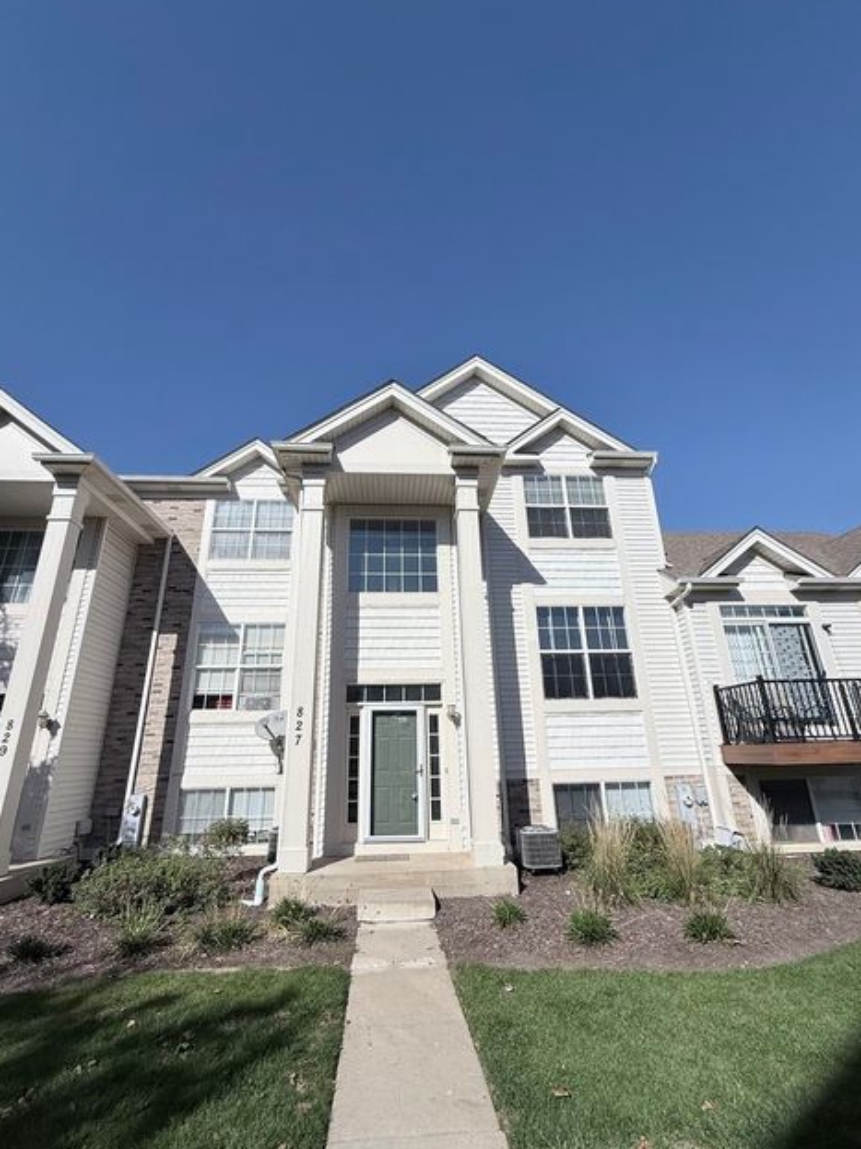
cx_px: 422
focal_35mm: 15
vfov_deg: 98.1
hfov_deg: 81.7
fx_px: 498
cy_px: 595
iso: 50
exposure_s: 1/6173
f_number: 2.2
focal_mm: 2.22
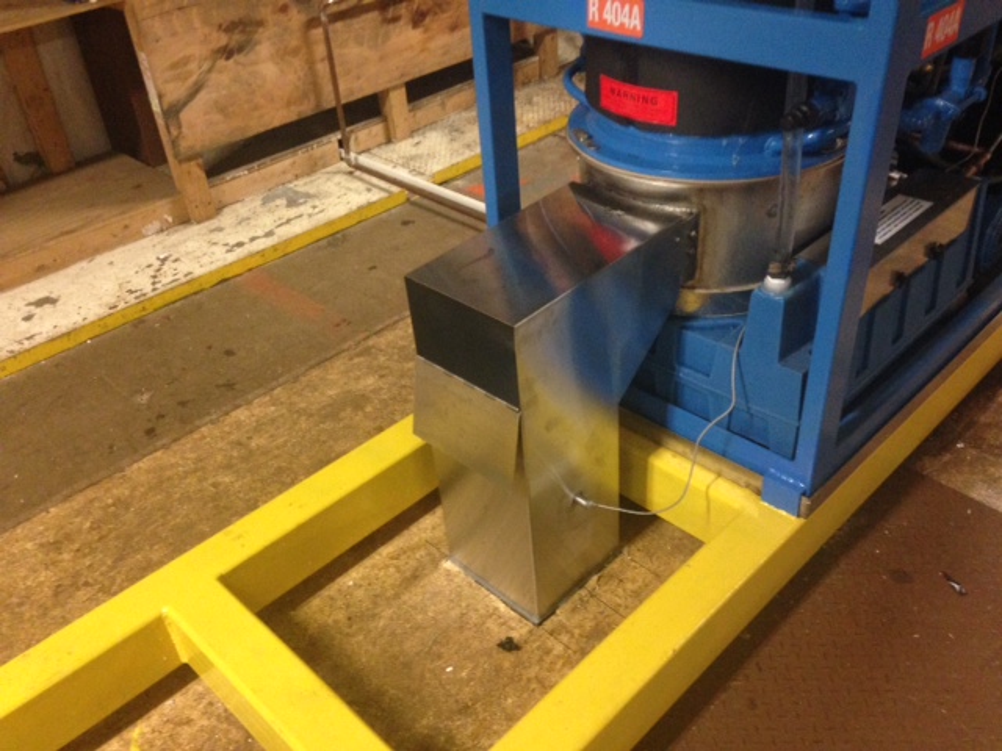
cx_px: 501
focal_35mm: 33
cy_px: 376
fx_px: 955
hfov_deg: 55.4
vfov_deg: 42.9
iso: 400
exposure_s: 1/20
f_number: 2.4
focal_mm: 4.12
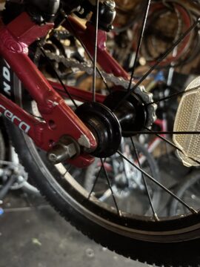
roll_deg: -18.2
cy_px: 134
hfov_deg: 53.1
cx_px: 100
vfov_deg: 67.3
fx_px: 200
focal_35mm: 26
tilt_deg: -27.7
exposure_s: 1/17
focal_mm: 5.96
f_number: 1.6
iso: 800
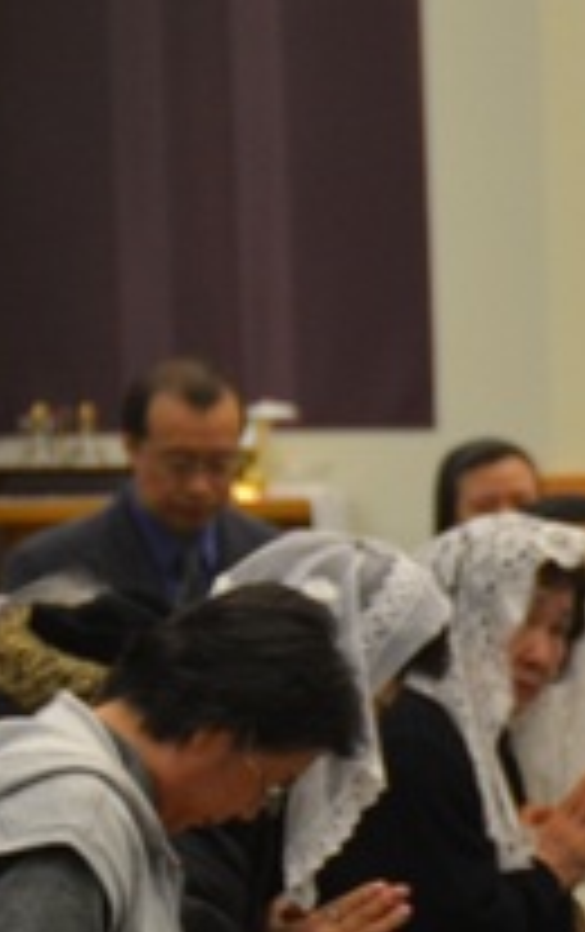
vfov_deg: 4.7
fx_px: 11378
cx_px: 1318
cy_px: 554
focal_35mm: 448
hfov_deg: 2.9
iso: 1000
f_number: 5.3
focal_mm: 95
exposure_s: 1/30
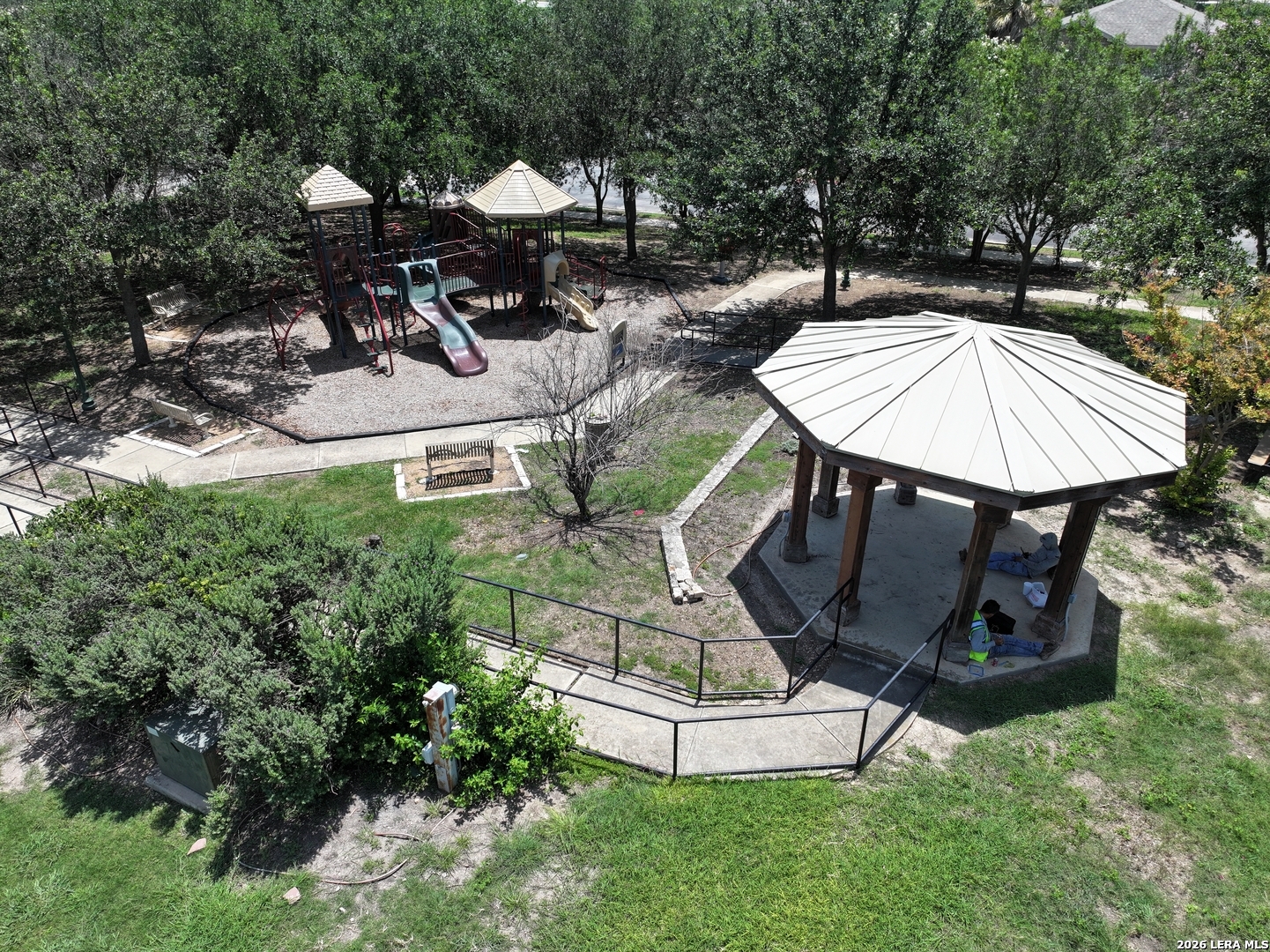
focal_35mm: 24
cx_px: 635
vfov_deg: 56.8
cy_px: 476
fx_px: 880
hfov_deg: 71.6
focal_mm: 12.29
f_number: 2.8
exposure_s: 1/2000
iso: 160
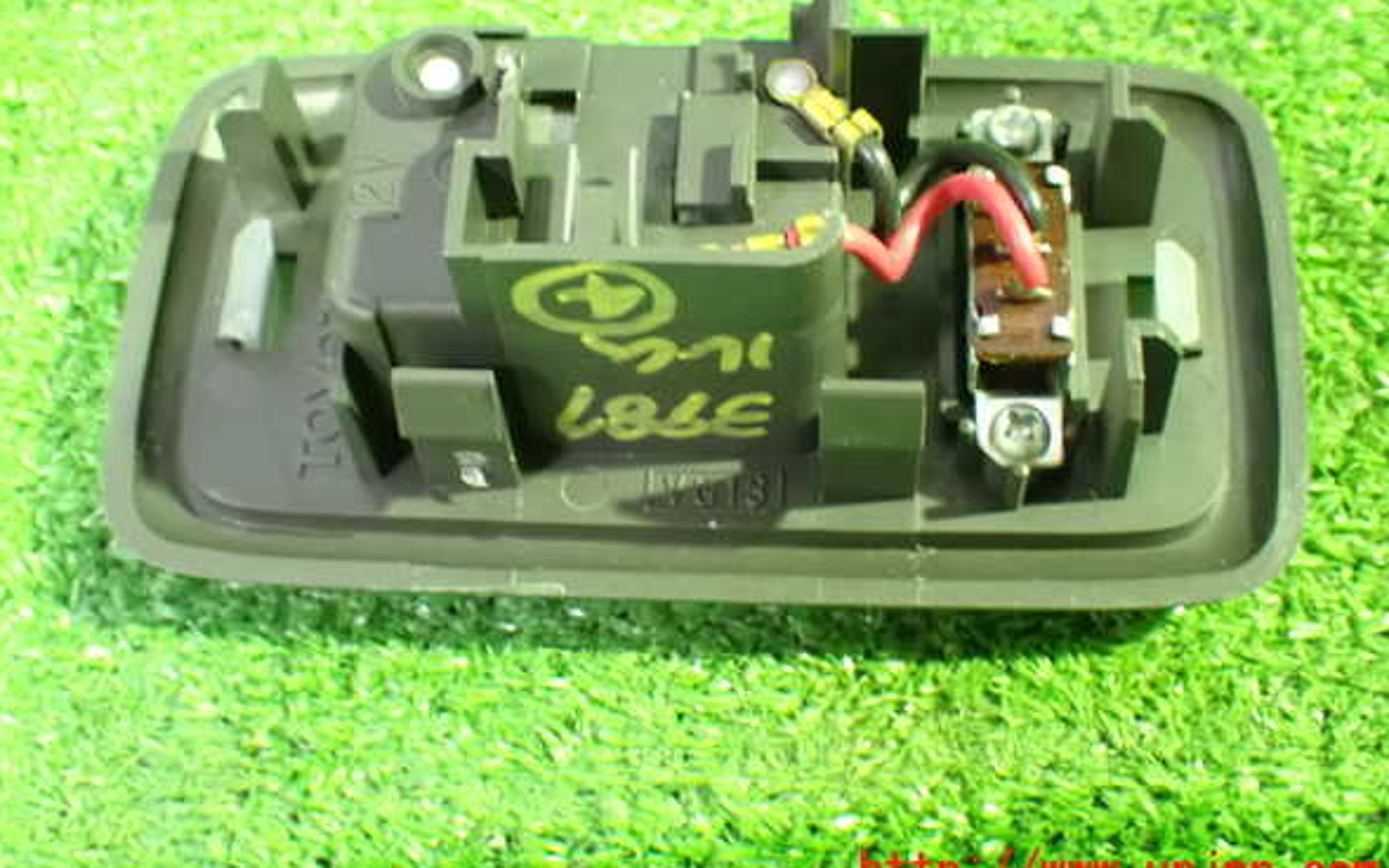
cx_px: 684
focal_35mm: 54
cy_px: 373
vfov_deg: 24.0
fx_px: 2044
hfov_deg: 37.5
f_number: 3.2
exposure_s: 1/10
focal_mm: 9.01
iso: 1600
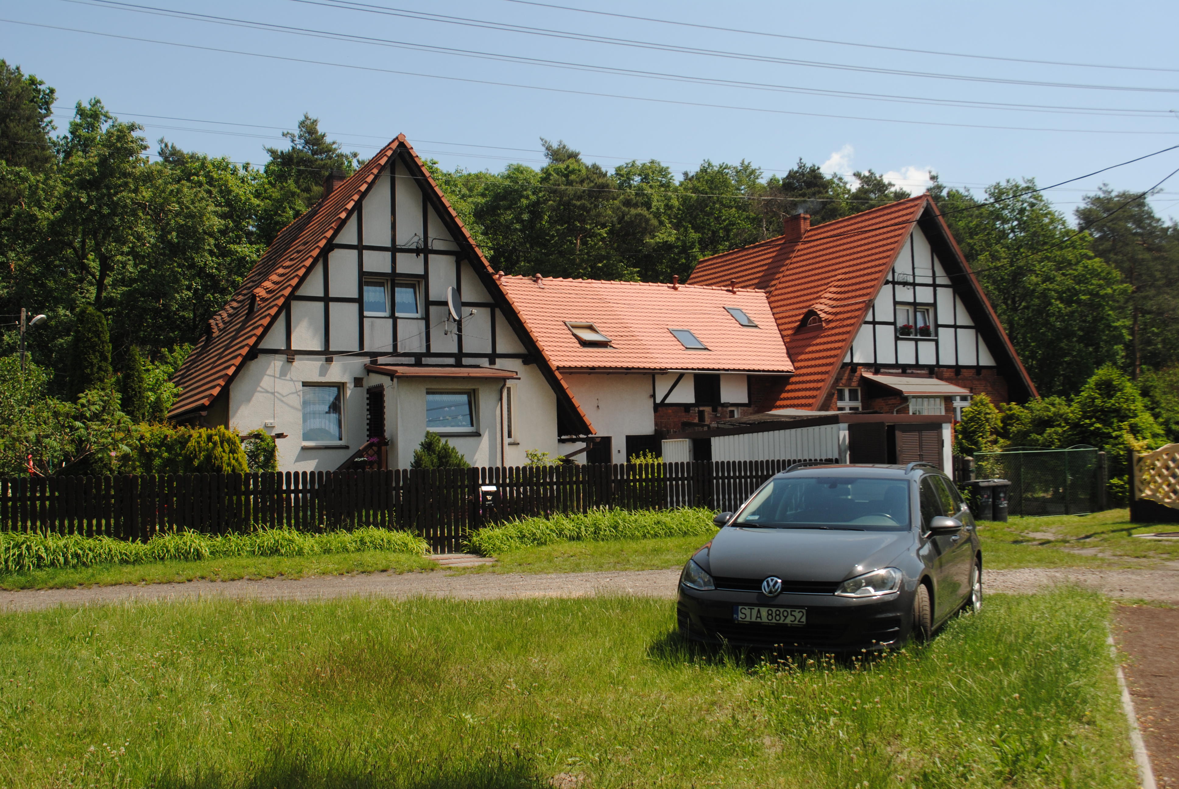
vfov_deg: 37.0
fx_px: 1180
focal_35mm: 36
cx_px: 590
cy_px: 394
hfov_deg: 53.1
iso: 100
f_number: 7.1
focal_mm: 24
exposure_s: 1/200
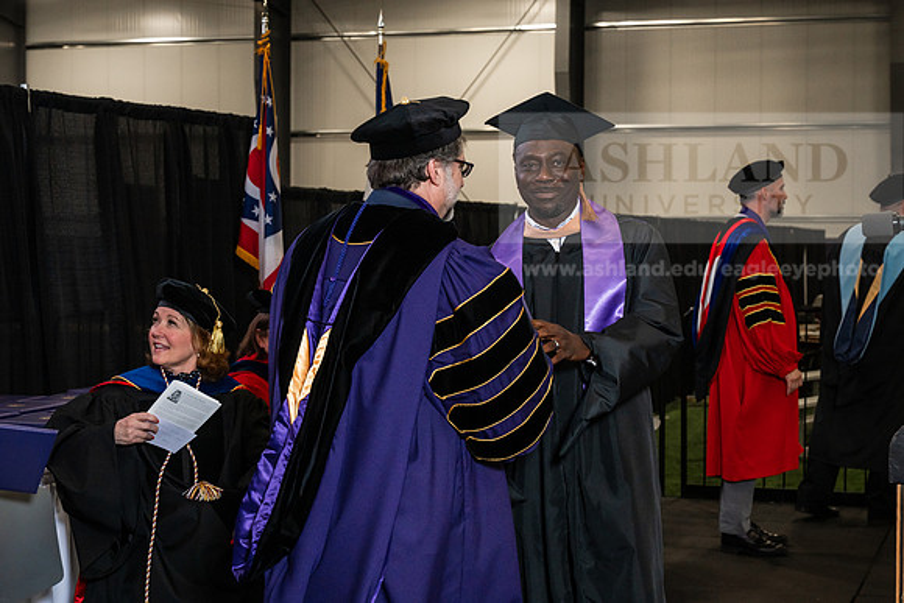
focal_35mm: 70
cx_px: 452
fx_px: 1758
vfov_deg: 19.5
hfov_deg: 28.8
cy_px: 302
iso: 1250
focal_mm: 70
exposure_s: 1/200
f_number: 8
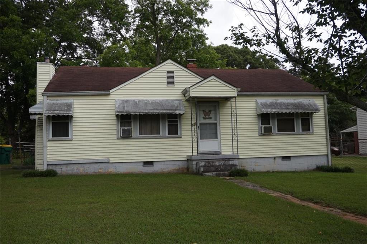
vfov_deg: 39.9
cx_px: 184
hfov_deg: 57.3
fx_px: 336
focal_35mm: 33
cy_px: 122
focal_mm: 22
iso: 100
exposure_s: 1/200
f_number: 5.6
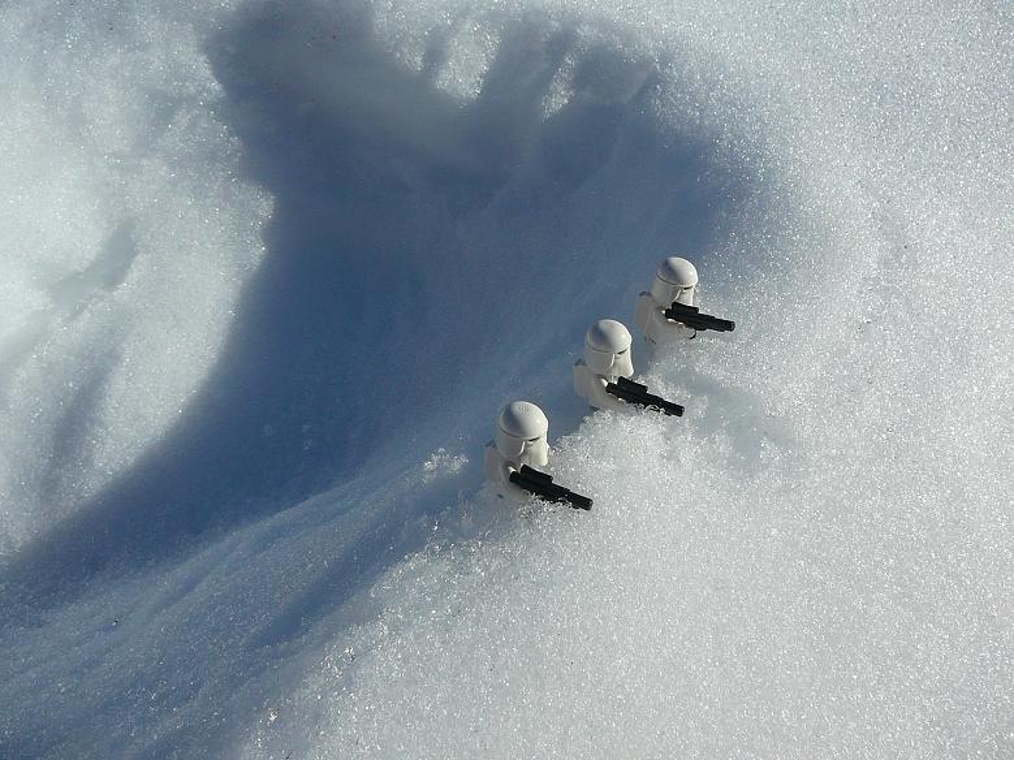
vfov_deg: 40.7
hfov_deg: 52.6
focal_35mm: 35
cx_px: 507
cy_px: 380
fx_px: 1025
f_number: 5
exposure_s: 1/1300
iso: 80
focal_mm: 5.2
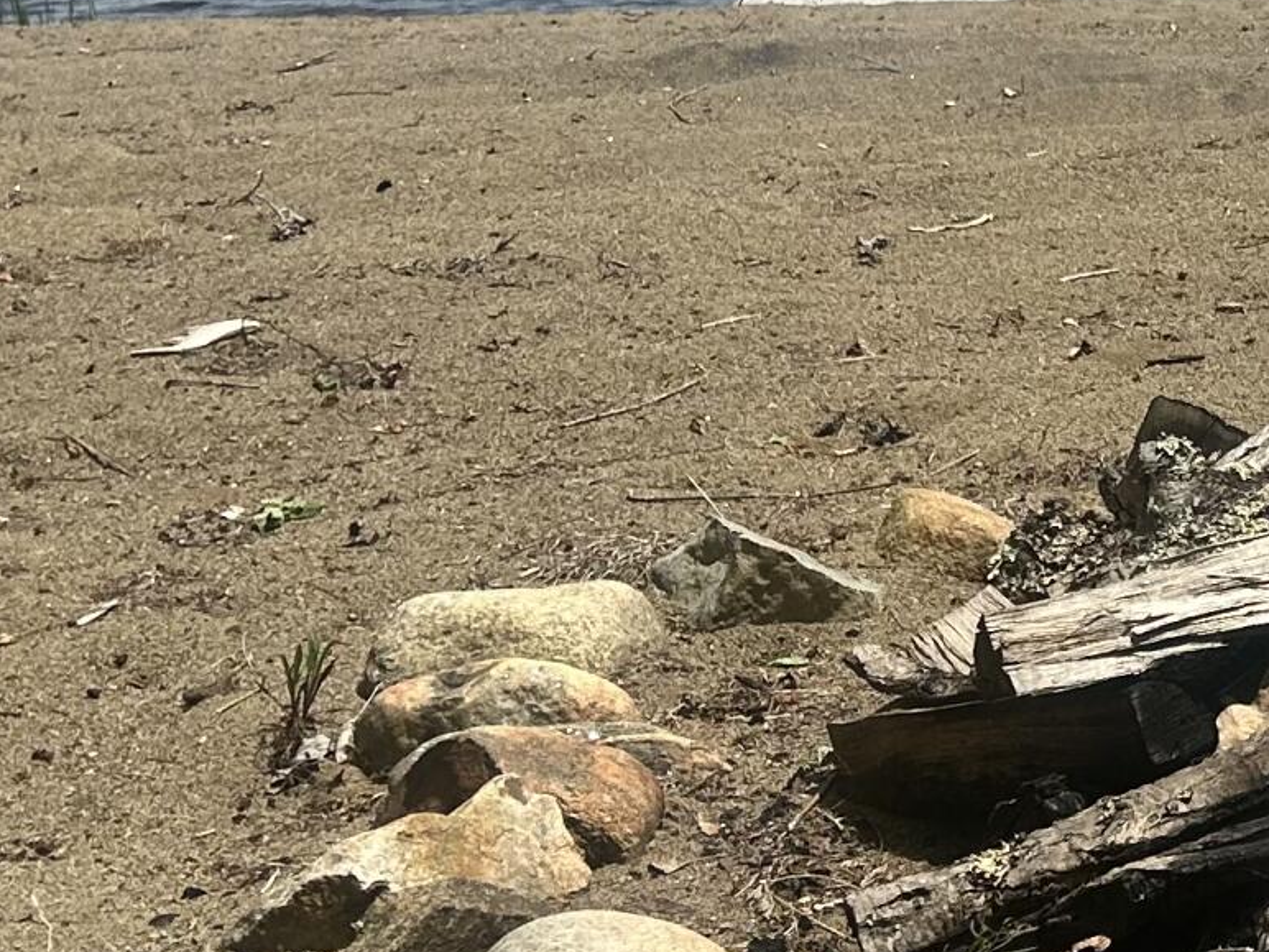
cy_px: 168
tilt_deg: -8.0
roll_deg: +1.6
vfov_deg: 14.5
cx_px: 1608
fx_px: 3703
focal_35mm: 101
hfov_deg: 18.2
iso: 50
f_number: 1.5
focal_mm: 5.7
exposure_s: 1/6211
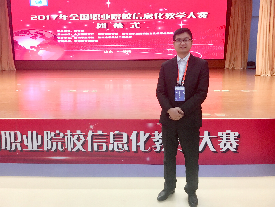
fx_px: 230
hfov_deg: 61.7
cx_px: 138
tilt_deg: -9.7
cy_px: 104
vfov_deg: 48.2
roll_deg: +0.9
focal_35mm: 29
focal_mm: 4.15
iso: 80
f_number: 2.2
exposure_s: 1/33
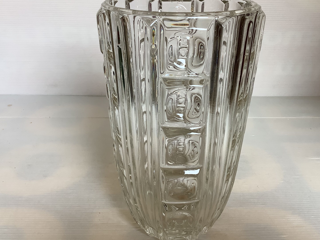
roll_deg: -0.8
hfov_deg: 52.6
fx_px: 324
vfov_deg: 40.7
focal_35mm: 35
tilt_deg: -24.6
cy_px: 114
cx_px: 170
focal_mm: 3.3
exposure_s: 1/50
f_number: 2.4
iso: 64
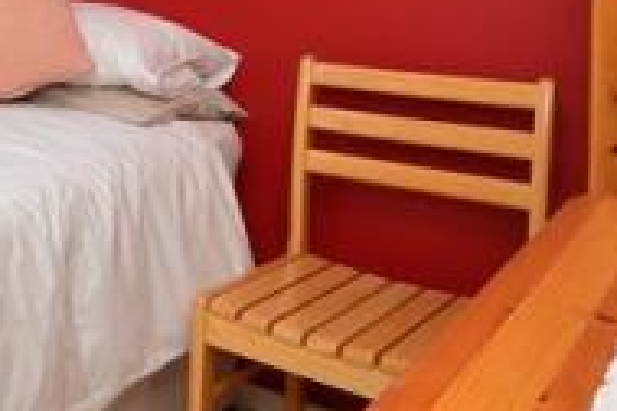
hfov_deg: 30.0
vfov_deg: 24.0
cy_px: -64
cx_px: -196
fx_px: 891
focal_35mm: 52
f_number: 5
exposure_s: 1/25
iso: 200
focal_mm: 10
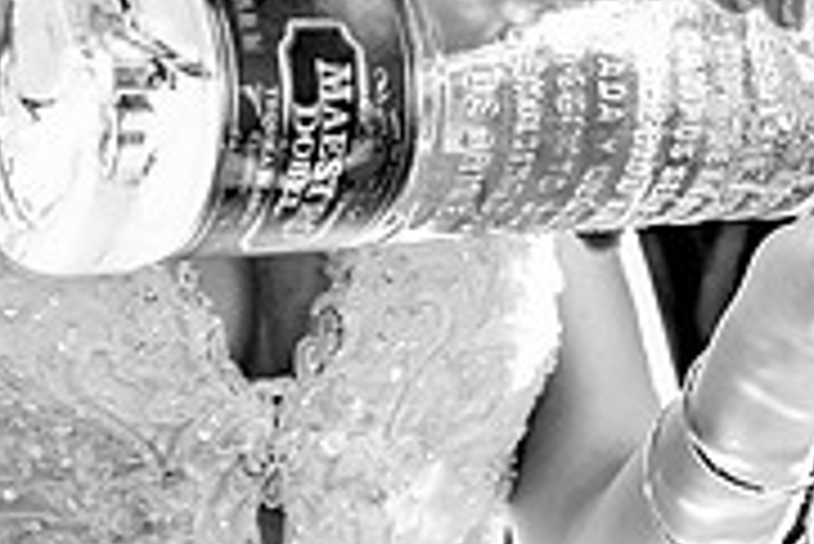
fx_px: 2127
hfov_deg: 19.9
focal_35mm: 94
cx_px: 1058
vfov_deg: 14.6
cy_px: 270
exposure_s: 1/160
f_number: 5
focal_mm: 24
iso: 2000
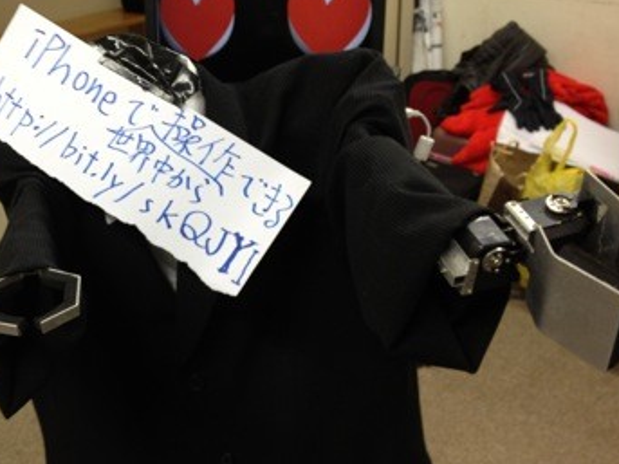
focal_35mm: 51
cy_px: 214
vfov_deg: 28.5
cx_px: 193
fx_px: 912
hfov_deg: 37.0
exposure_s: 1/24
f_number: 2.4
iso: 64
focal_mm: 4.28
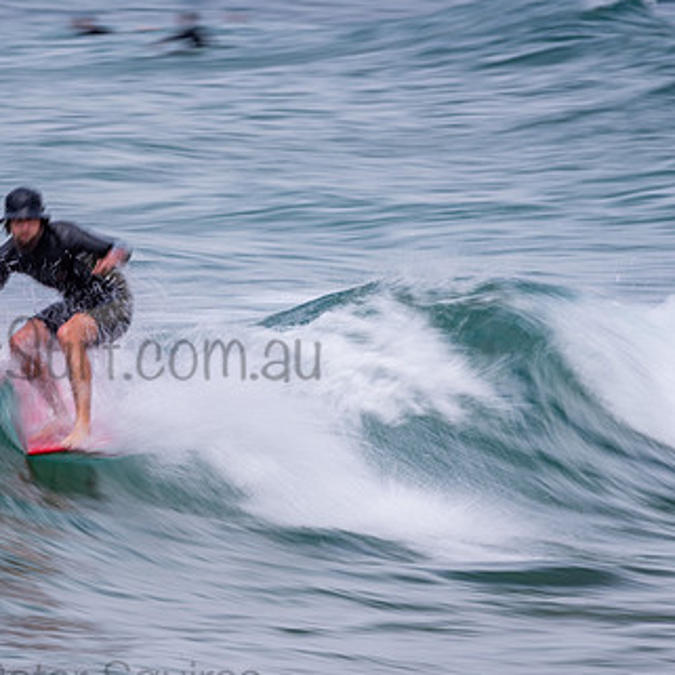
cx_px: 99
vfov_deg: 2.3
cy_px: 331
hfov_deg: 2.3
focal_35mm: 768
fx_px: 16943
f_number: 18
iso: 64
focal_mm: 500
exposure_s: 1/20
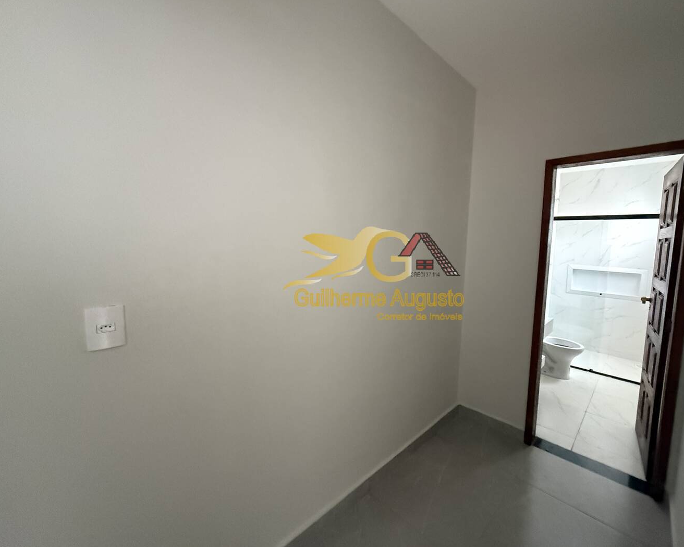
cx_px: 373
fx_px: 304
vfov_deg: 84.0
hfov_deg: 96.5
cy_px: 268
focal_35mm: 15
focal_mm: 2.22
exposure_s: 1/60
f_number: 2.2
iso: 1000
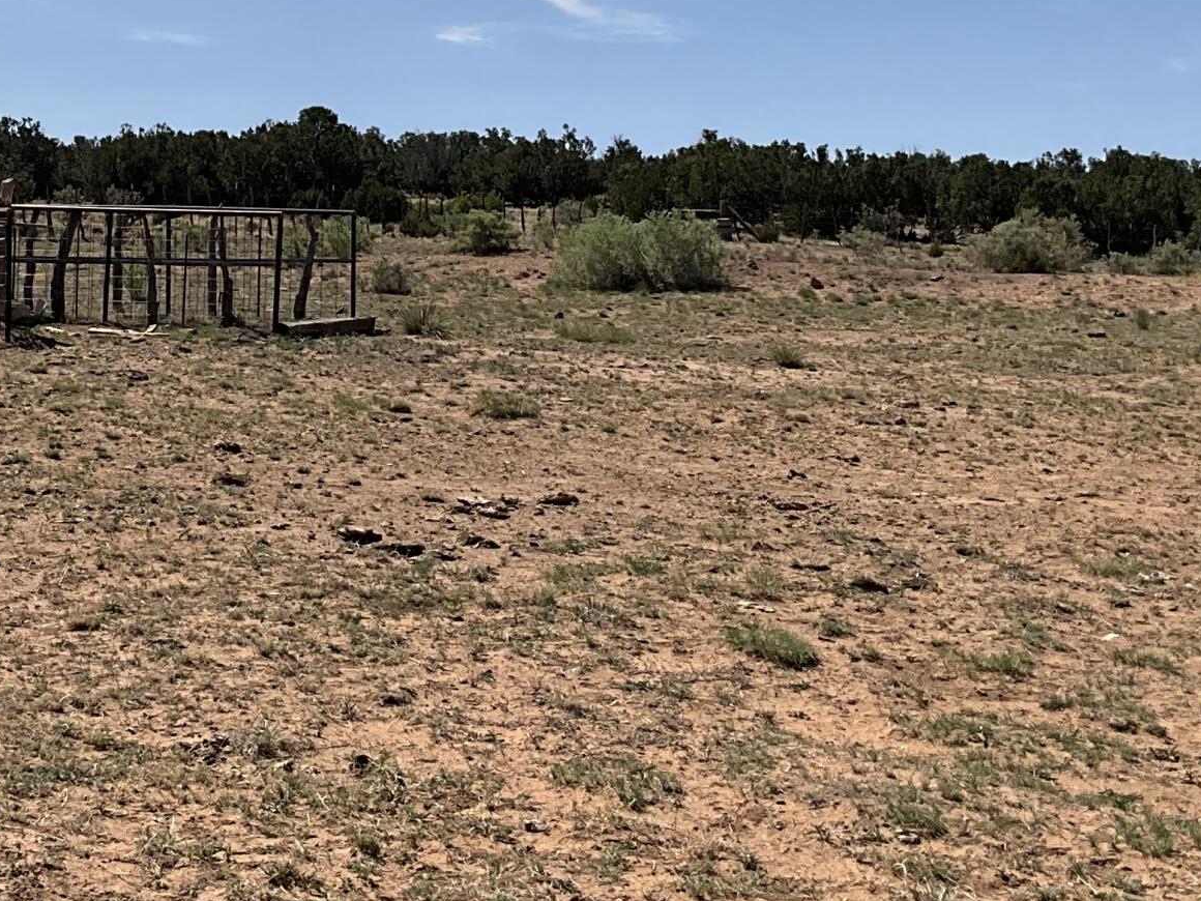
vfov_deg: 19.4
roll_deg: -2.3
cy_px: 164
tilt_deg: +2.9
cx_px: 216
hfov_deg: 25.5
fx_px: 2602
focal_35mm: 75
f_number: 1.8
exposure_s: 1/3534
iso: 25
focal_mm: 3
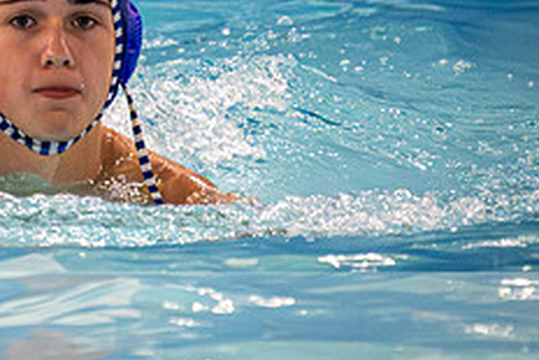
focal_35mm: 1361
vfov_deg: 1.0
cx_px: -107
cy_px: -99
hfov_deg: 1.5
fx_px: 20389
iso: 16000
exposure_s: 1/1000
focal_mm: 280
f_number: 4
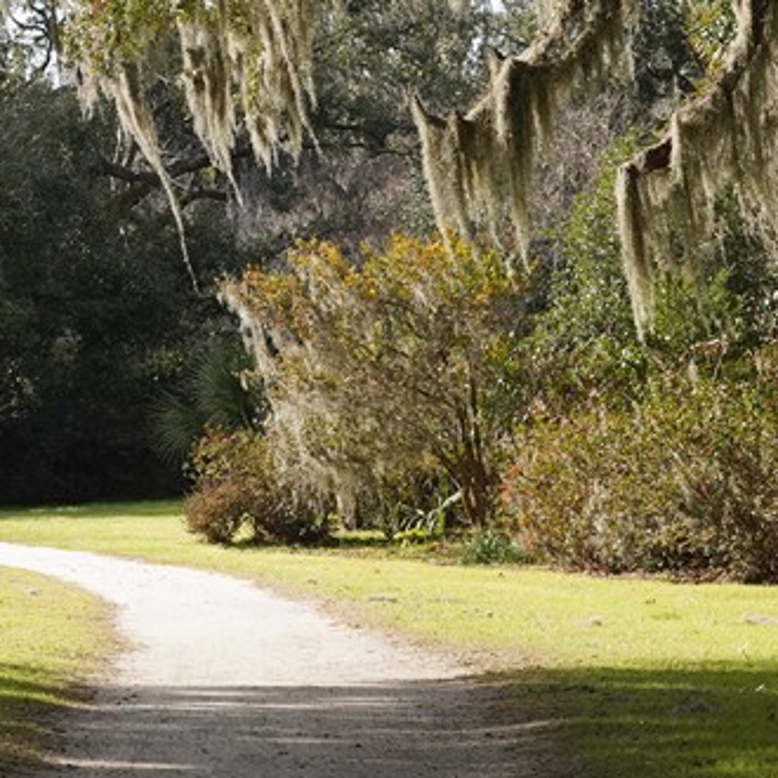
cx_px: -14
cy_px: -200
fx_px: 4323
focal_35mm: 170
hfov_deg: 10.2
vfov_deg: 10.1
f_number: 13
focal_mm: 33
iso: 200
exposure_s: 1/100
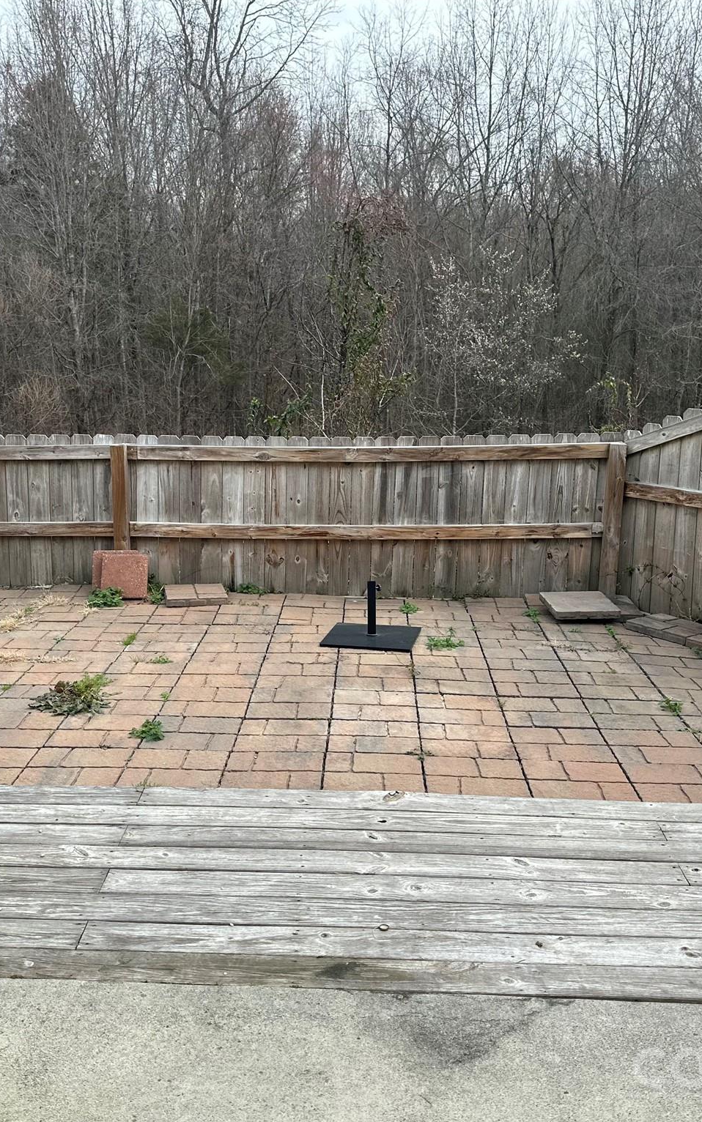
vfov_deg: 56.7
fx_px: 1040
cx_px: 323
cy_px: 560
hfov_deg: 37.3
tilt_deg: -12.0
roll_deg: +0.1
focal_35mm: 34
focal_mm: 6.86
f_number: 1.78
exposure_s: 1/1812
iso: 80
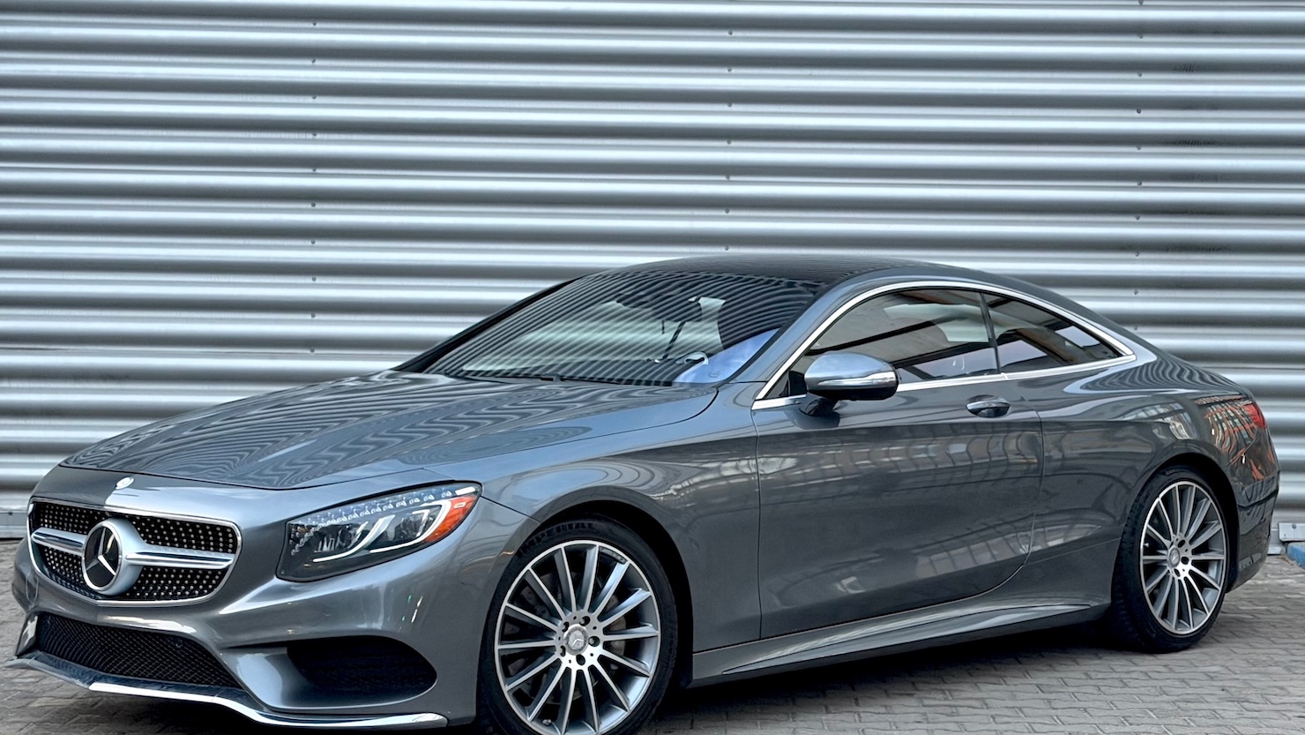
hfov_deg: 39.2
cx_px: 646
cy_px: 480
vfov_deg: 22.6
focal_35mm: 53
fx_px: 1834
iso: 500
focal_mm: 6.76
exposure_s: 1/40
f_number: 1.78
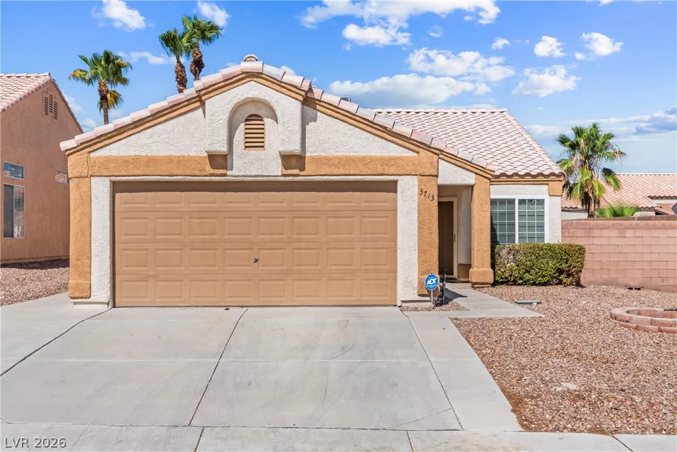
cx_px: 338
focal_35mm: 42
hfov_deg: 46.4
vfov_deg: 31.9
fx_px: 790
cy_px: 226
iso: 400
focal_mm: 28
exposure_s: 1/8000
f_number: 8
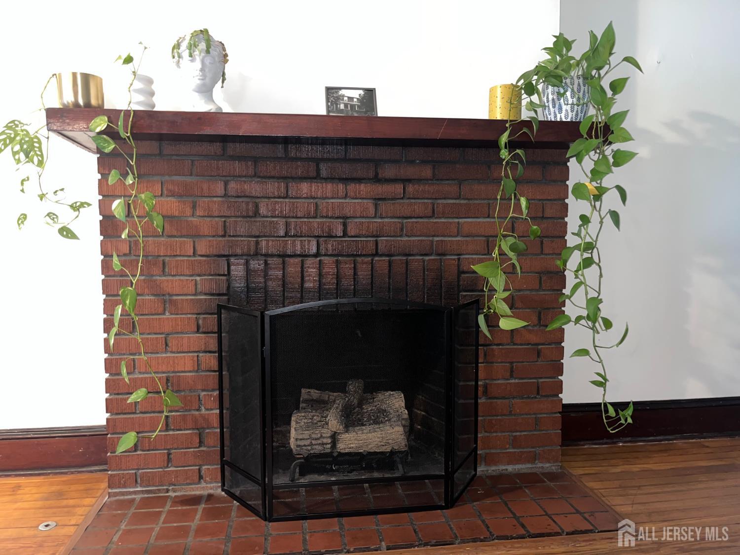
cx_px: 370
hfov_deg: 67.3
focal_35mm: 26
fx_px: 556
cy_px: 278
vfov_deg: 53.1
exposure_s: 1/7
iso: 125
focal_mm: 5.1
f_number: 1.6
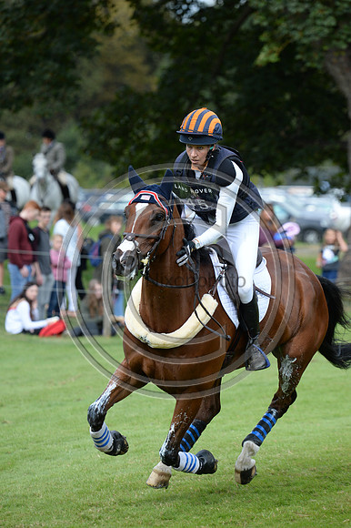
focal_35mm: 300
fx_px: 4392
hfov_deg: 4.6
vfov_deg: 6.9
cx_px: 176
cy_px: 264
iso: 800
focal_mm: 300
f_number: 6.3
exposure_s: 1/1250
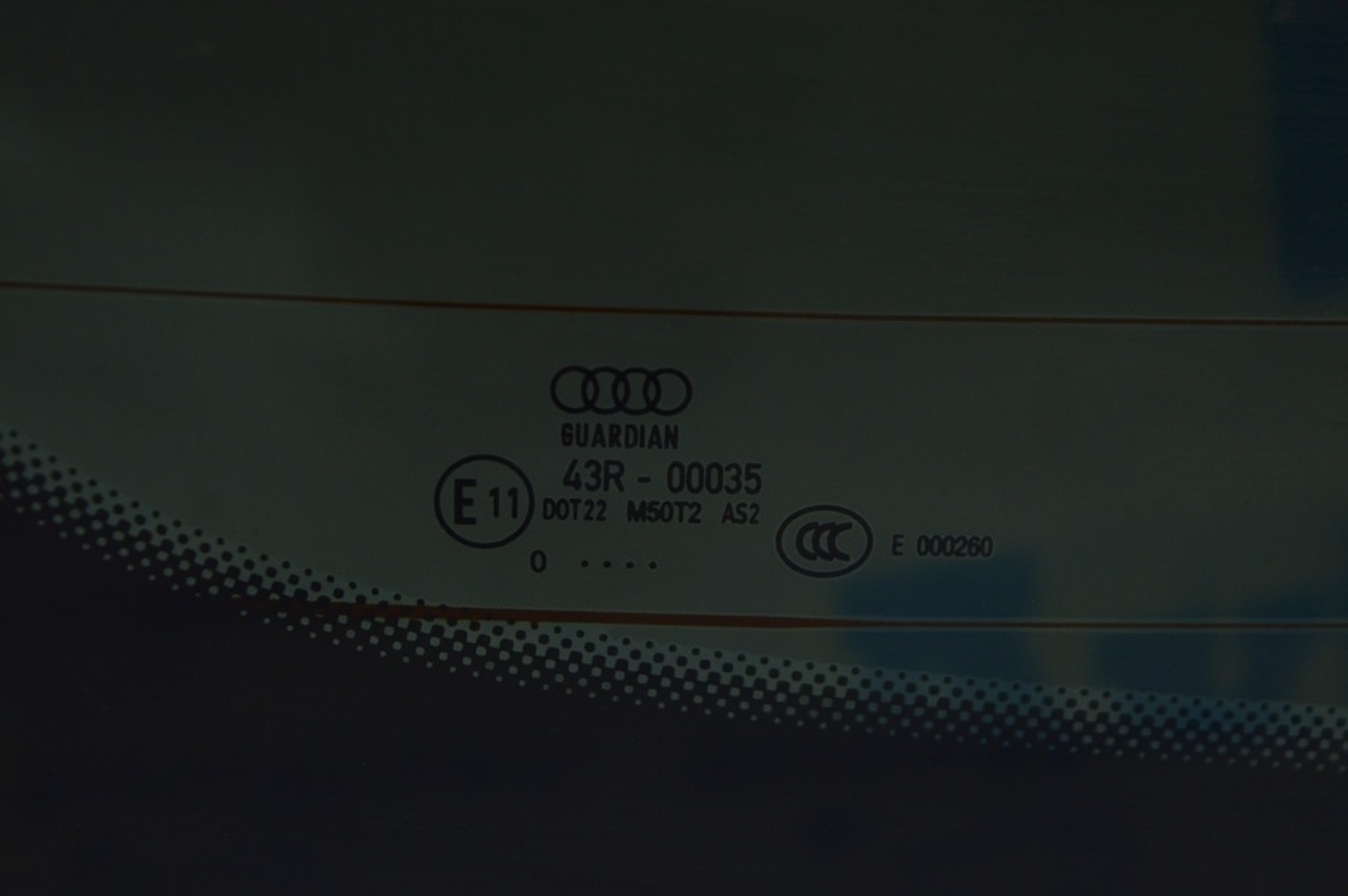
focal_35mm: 82
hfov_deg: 24.6
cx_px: 674
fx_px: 3087
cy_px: 448
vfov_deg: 16.5
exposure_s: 1/80
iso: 400
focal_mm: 55
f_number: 5.6
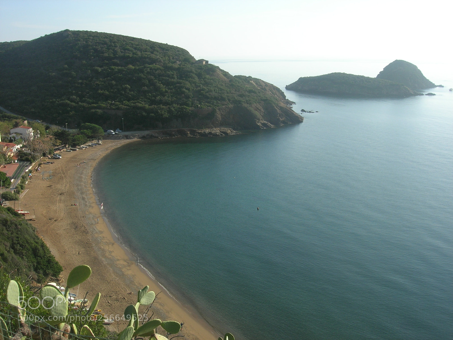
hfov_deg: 49.0
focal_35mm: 38
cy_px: 170
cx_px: 226
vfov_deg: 37.7
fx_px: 497
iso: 64
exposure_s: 1/419
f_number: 4.8
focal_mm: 7.8
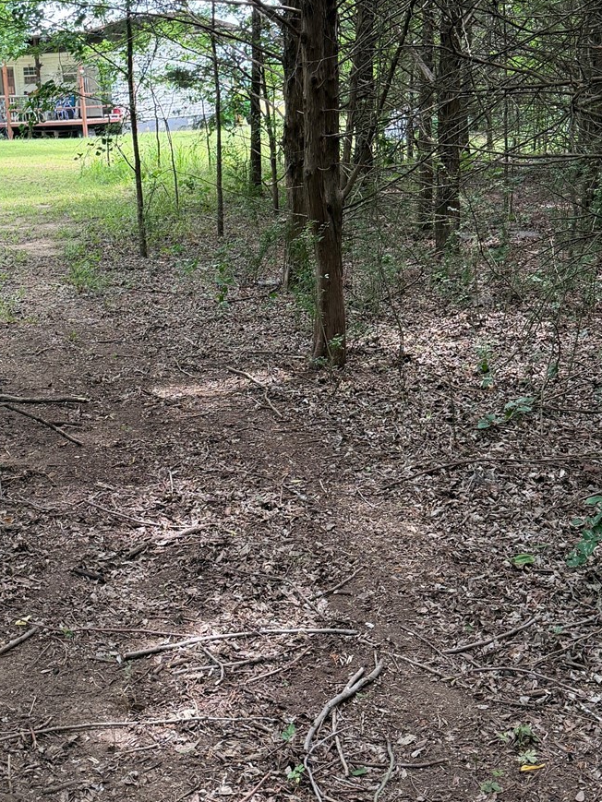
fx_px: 1229
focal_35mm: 53
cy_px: 285
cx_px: 268
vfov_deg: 35.9
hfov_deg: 27.5
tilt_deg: -10.6
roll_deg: +3.6
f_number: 1.78
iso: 160
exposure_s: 1/219
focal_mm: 6.76
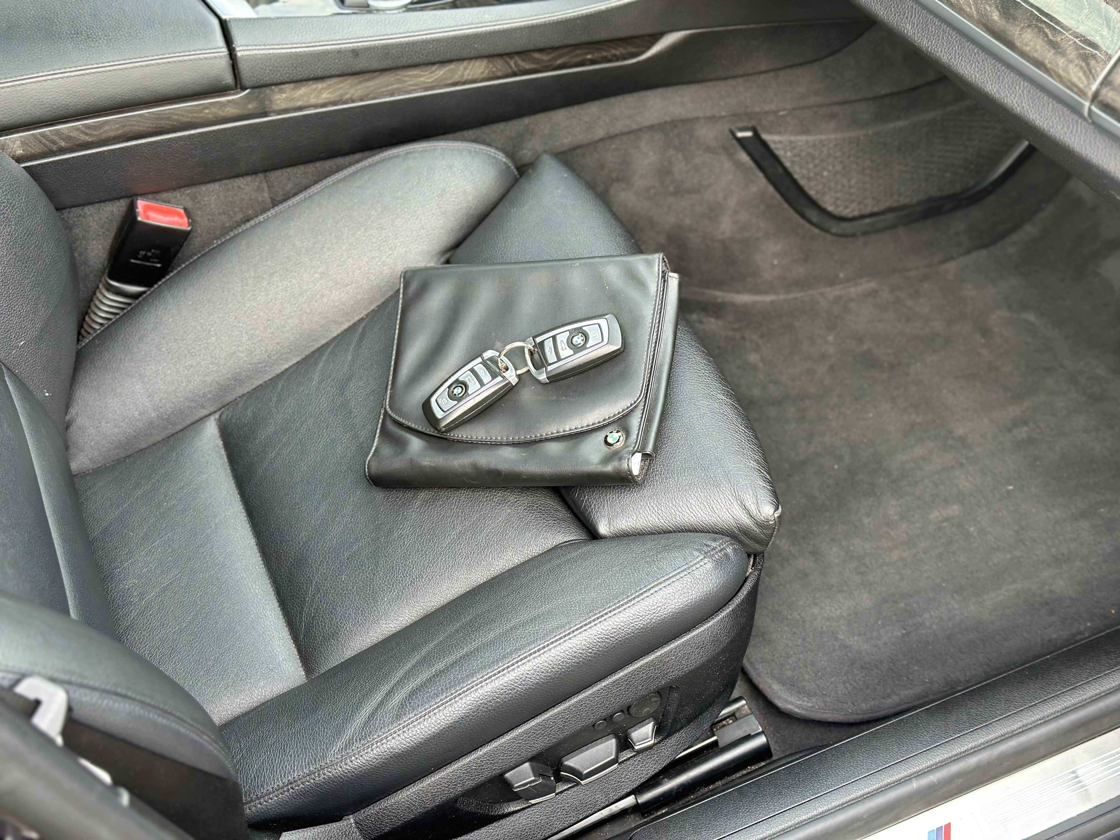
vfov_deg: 30.3
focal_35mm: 48
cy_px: 420
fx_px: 1553
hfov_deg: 39.7
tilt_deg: -51.1
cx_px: 560
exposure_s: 1/121
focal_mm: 6.86
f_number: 1.78
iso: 80
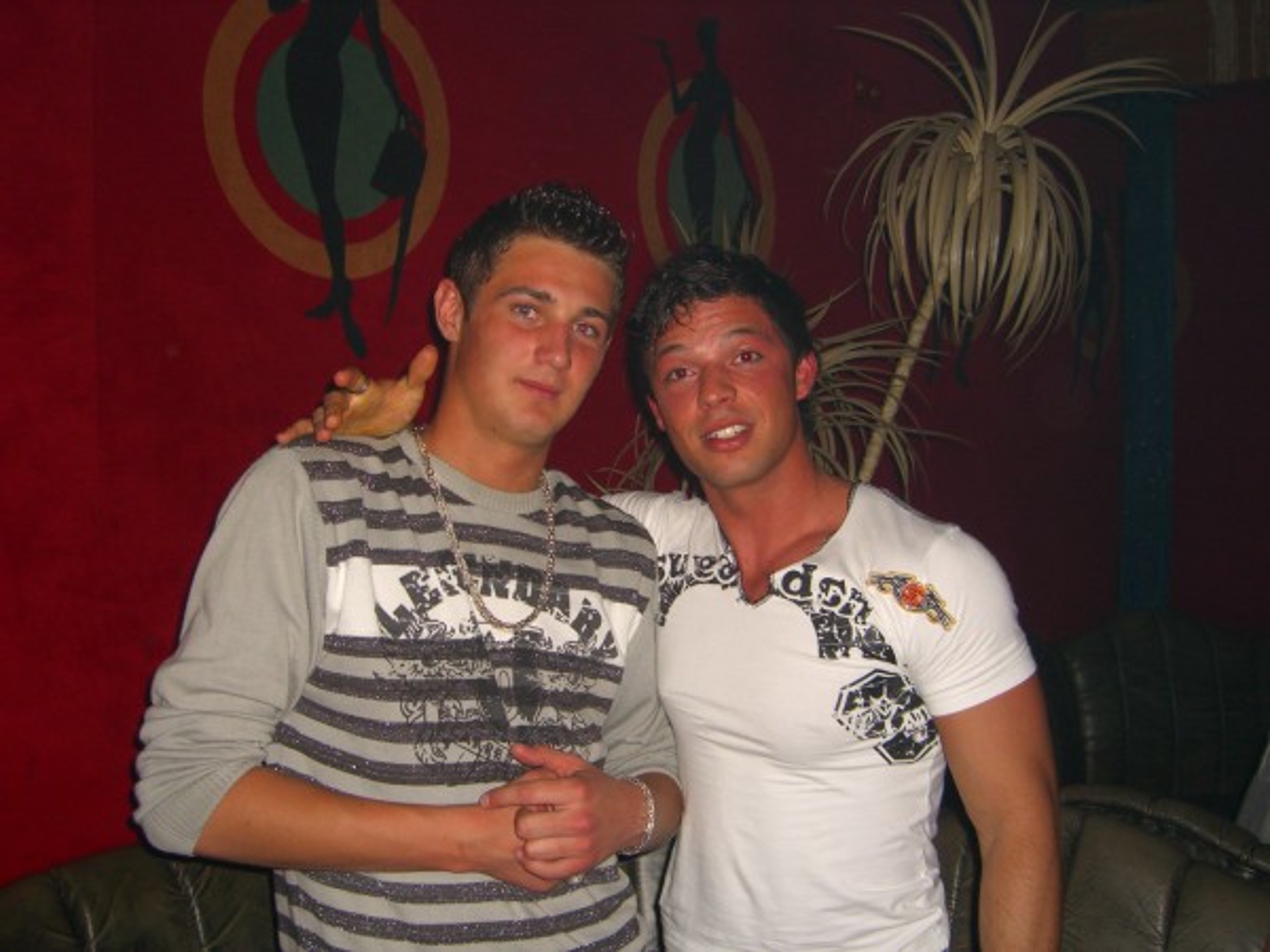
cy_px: 476
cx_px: 635
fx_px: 1394
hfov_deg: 49.0
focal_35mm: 38
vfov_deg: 37.7
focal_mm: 7.9
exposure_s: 1/60
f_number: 2.8
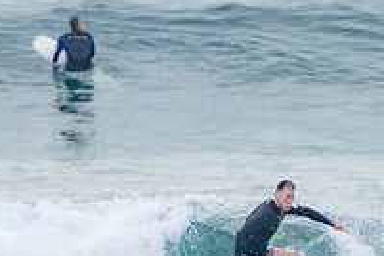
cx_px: 350
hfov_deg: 1.3
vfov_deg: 0.9
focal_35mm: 1587
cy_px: 259
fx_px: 16927
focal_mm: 400
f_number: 5.6
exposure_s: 1/1250
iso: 500
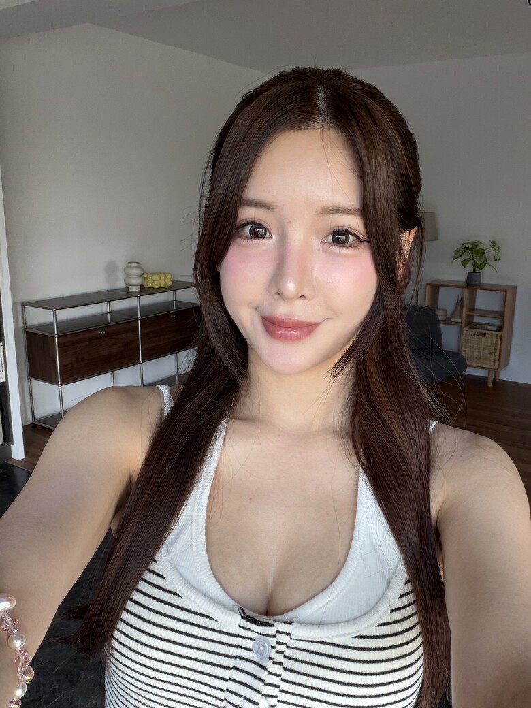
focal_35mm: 30
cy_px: 354
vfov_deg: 60.0
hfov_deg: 46.8
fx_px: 614
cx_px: 266
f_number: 1.9
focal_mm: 2.71
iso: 64
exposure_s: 1/121
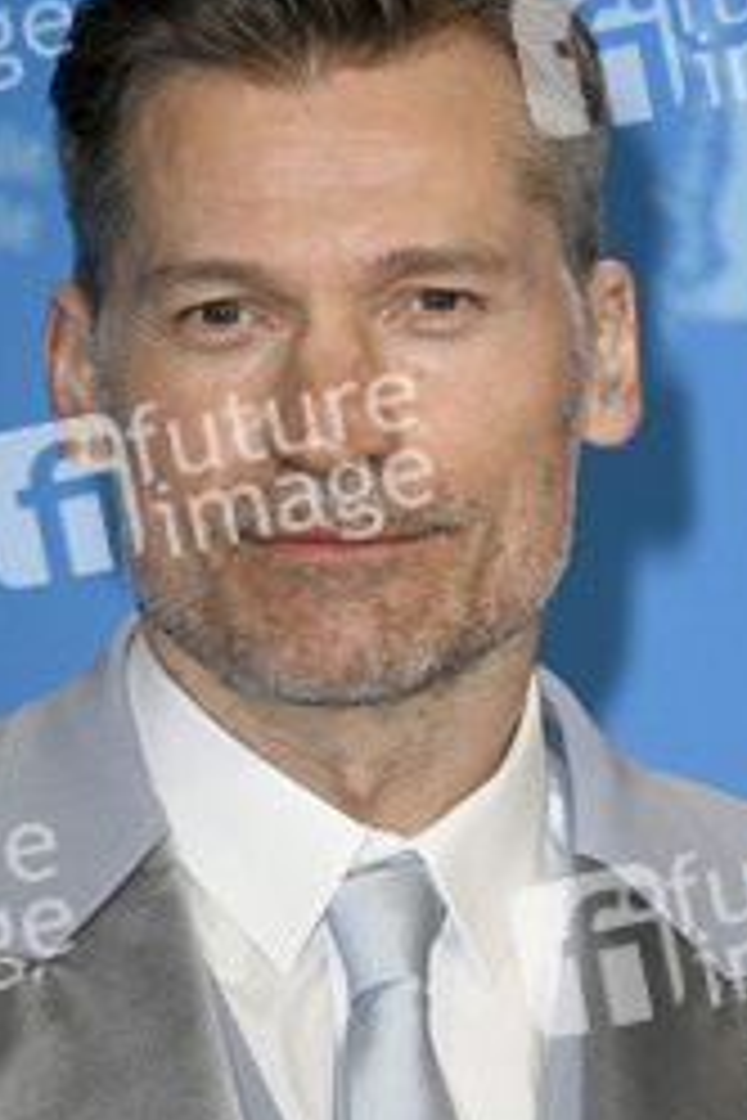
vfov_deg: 8.0
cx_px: 333
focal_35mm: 257
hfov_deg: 5.3
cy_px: 706
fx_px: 7998
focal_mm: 160
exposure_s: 1/250
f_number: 5.6
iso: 800
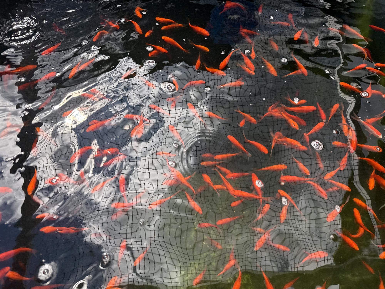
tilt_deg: -59.1
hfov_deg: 71.6
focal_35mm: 24
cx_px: 192
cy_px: 144
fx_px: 267
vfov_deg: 56.8
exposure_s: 1/1122
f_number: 1.78
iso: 100
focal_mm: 6.76
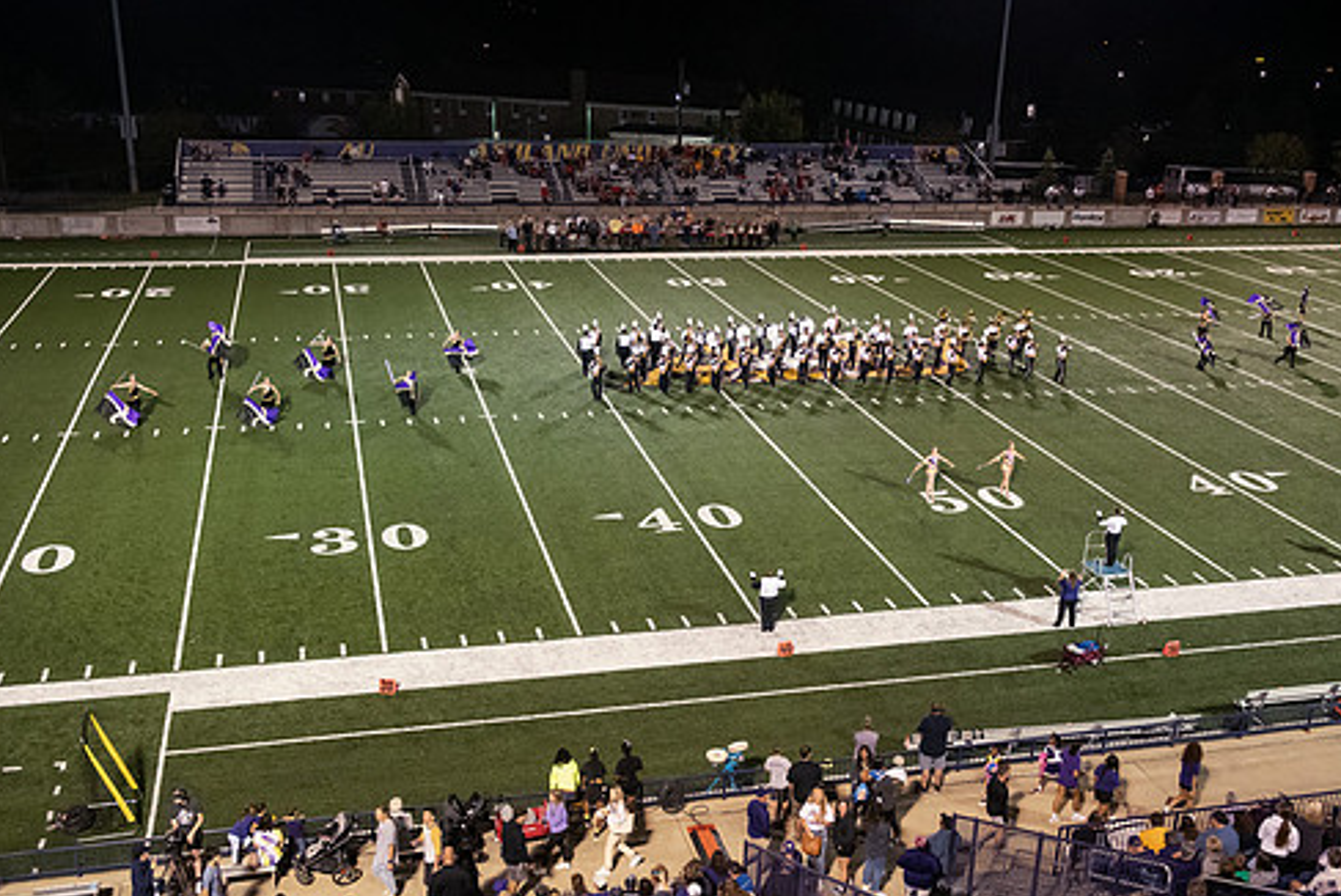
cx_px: 717
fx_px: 1416
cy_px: 529
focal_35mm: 38
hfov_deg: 50.6
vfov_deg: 35.0
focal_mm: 32
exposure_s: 1/500
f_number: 3.5
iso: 5000
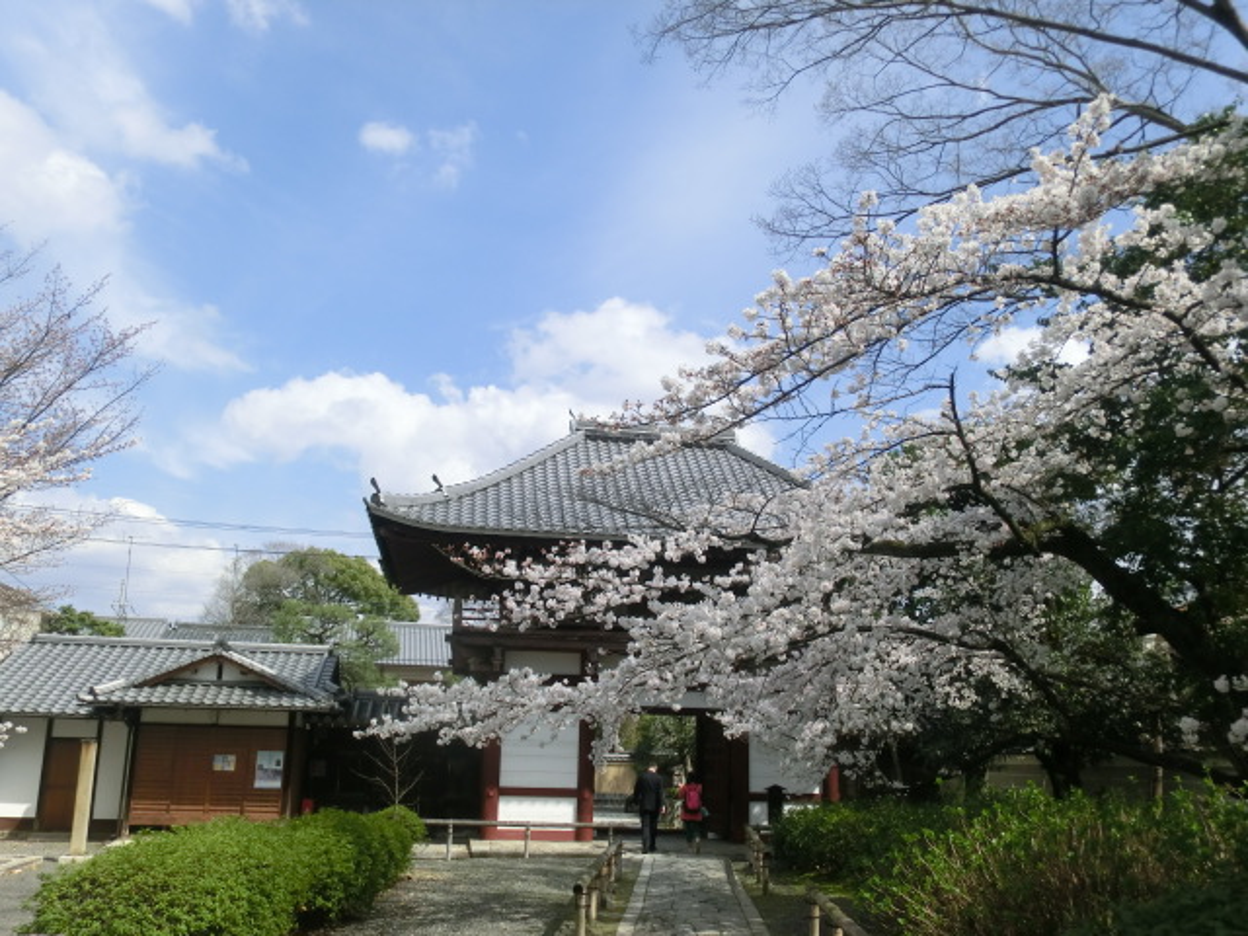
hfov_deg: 50.1
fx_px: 1334
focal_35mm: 37
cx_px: 624
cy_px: 468
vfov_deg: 38.7
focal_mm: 6.61
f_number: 3.9
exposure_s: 1/1000
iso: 80
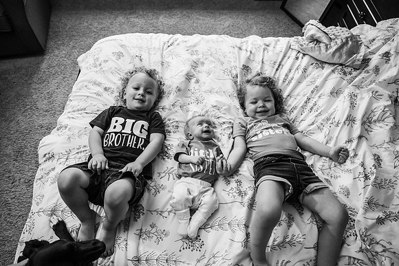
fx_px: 266
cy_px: 133
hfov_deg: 73.7
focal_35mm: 24
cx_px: 200
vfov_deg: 53.2
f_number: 3.5
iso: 1250
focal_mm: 24
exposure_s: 1/250
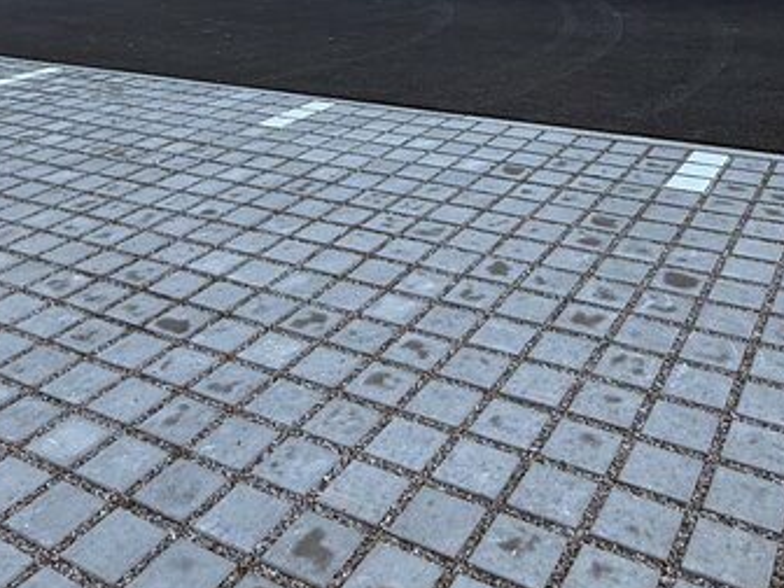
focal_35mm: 40
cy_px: -133
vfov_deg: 30.2
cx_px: 422
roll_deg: +0.5
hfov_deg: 46.8
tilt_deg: +1.5
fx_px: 906
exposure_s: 1/506
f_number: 2.2
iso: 64
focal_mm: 2.22
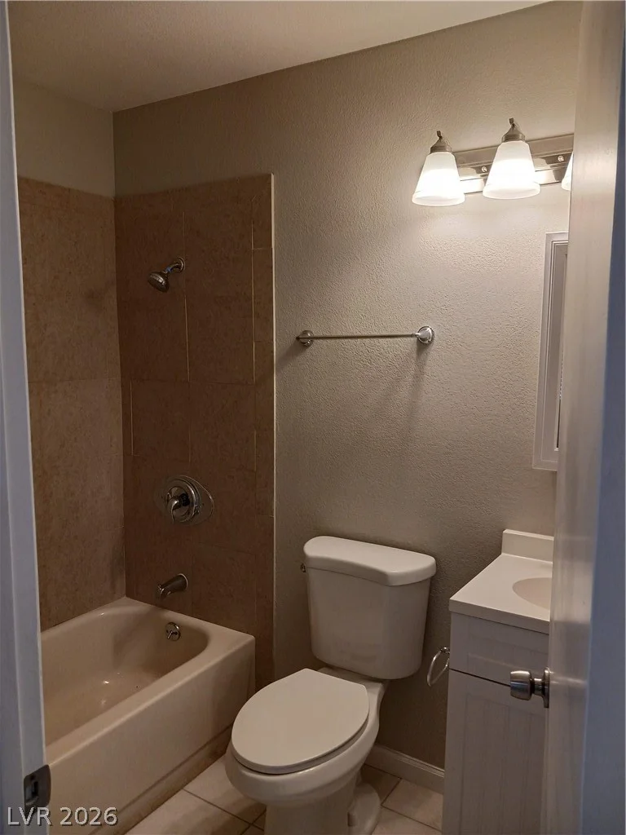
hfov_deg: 51.4
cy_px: 418
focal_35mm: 27
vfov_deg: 65.3
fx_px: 651
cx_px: 313
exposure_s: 1/60
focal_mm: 4
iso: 160
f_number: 1.8
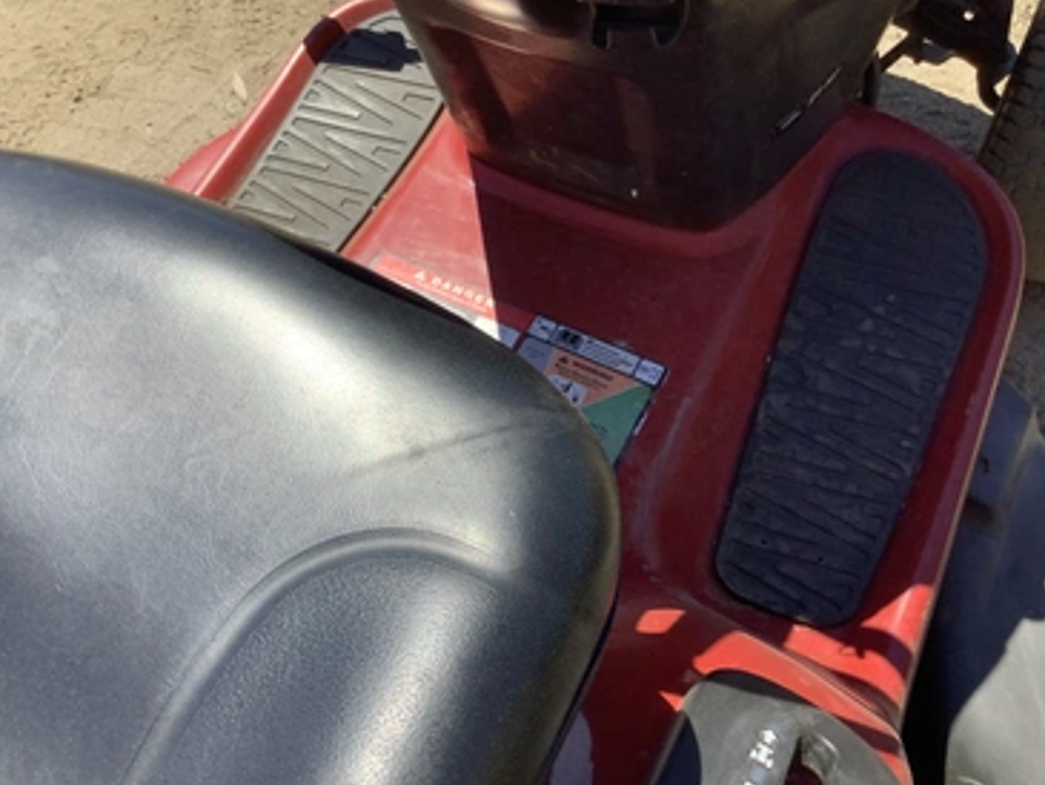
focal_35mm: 34
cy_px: 421
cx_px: 475
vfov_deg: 41.8
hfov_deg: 53.9
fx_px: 1027
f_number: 2.4
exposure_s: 1/936
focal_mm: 3.3
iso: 25
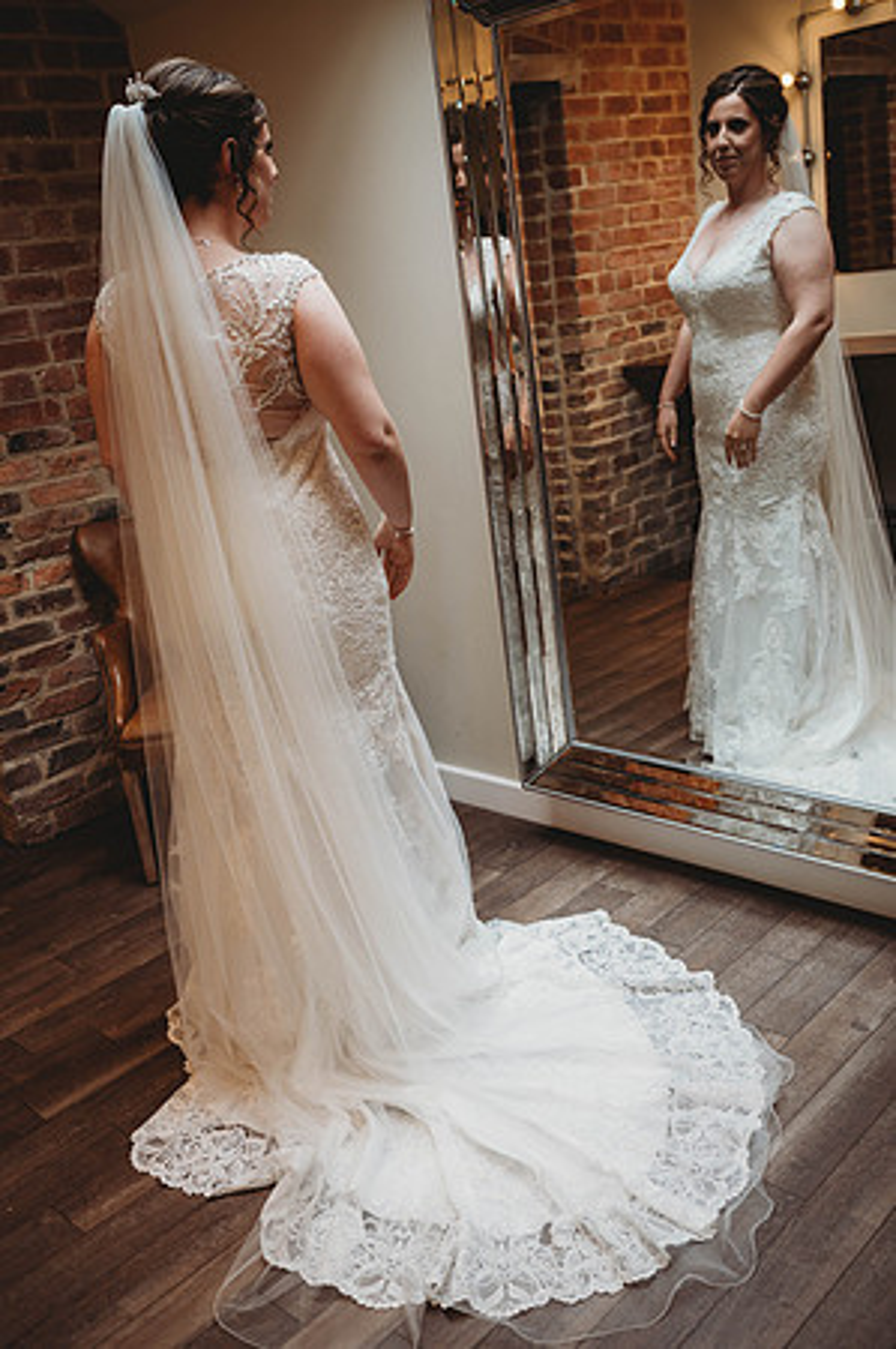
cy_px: 674
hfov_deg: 37.8
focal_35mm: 35
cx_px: 448
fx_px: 1310
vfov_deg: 54.5
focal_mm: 35
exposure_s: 1/250
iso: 100
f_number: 2.8
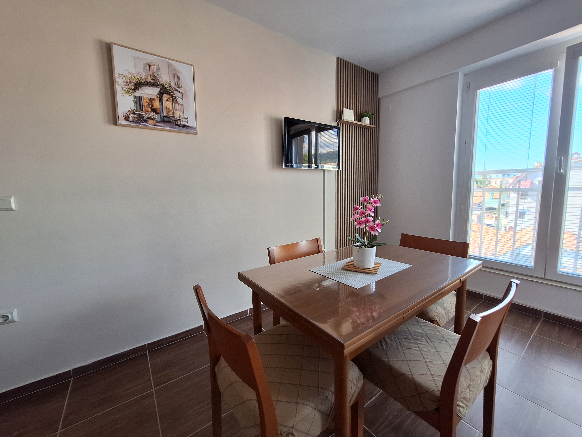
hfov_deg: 106.2
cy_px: 218
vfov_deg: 89.9
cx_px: 291
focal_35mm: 13
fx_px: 219
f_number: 2.2
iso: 80
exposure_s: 1/100
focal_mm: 1.74
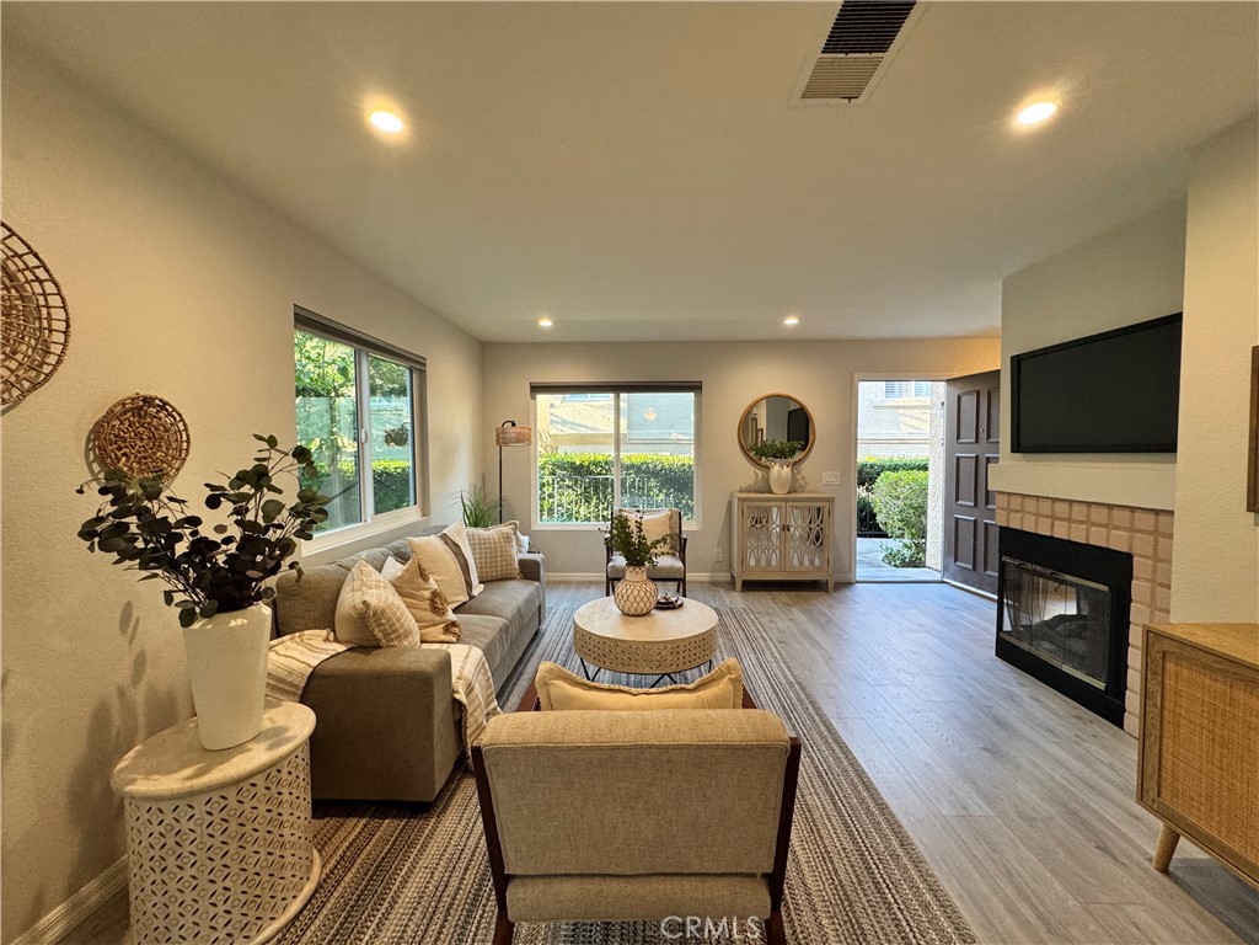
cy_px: 472
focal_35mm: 14
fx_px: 509
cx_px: 630
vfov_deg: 85.7
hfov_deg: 102.1
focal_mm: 2.22
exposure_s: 1/120
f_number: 2.2
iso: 200
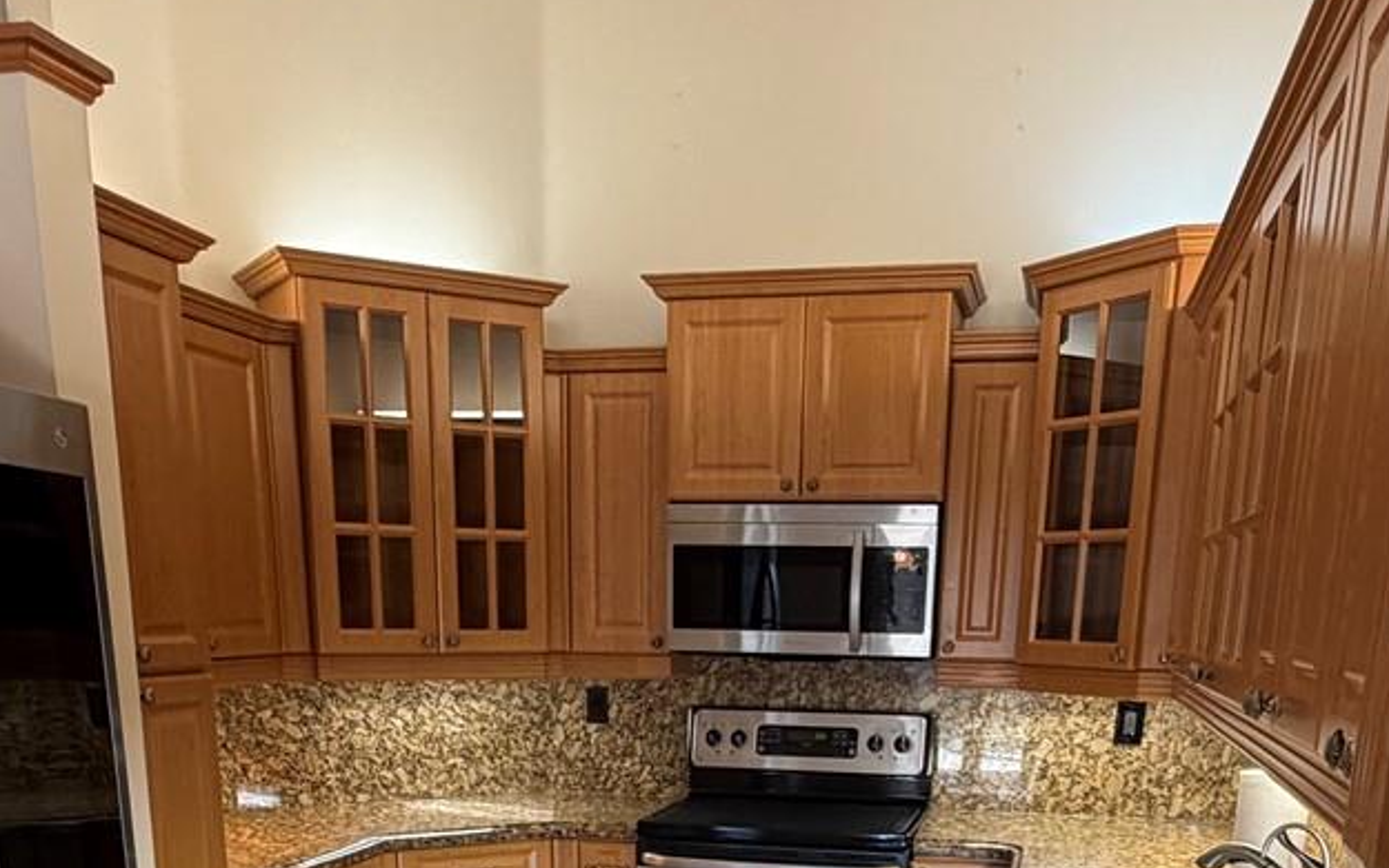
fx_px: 1439
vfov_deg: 29.4
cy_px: 1017
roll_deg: -0.6
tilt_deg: -15.9
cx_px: 709
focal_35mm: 38
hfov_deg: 51.5
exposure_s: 1/120
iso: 200
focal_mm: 2.22
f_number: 2.2
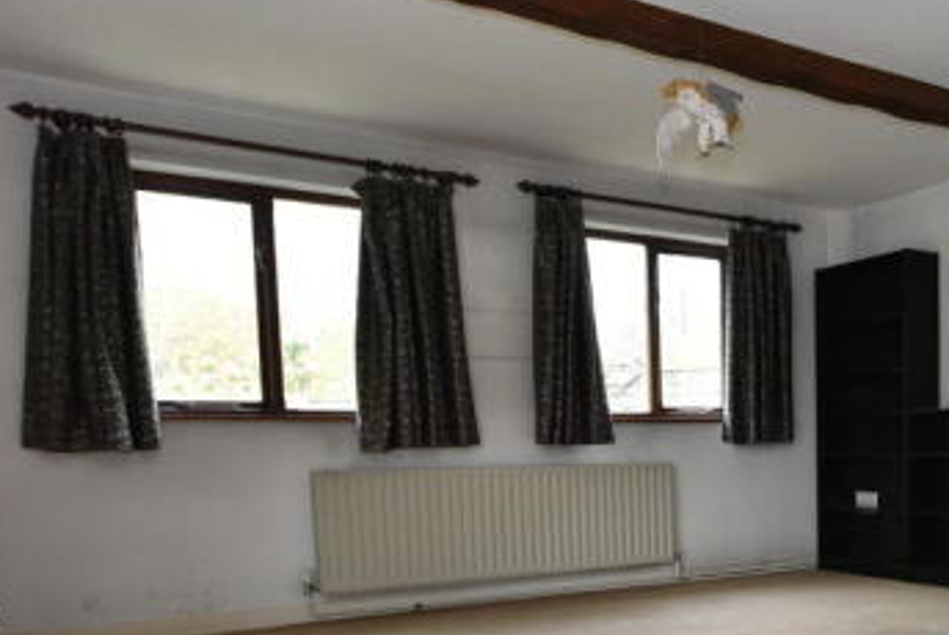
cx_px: 869
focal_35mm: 38
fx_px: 1003
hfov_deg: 45.5
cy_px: 540
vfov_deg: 33.7
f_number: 9
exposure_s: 1/250
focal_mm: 20
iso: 3200
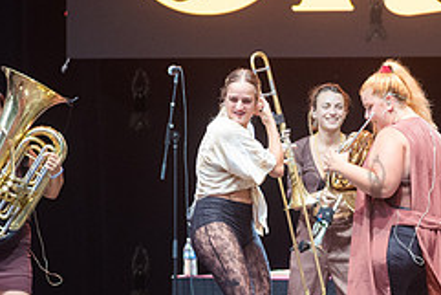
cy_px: 186
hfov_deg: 4.4
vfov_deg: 3.0
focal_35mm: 465
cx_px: 362
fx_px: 5699
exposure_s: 1/320
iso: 2000
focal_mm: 185
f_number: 4
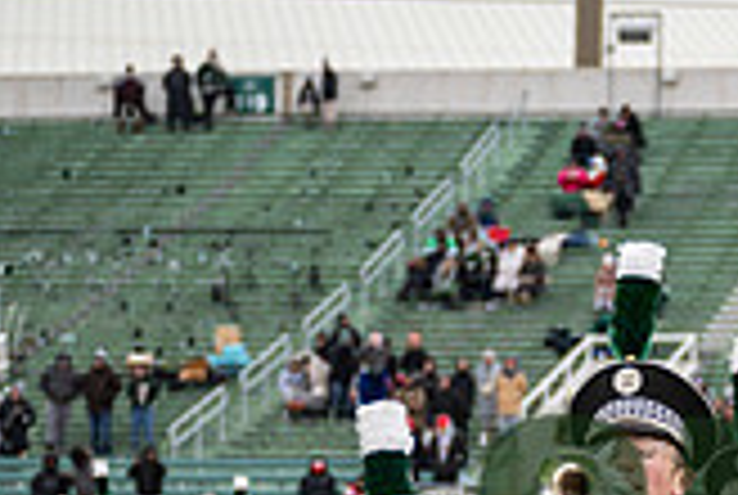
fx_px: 4128
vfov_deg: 6.8
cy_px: 628
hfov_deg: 10.1
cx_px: 819
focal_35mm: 201
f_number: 2.8
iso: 160
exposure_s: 1/500
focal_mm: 57
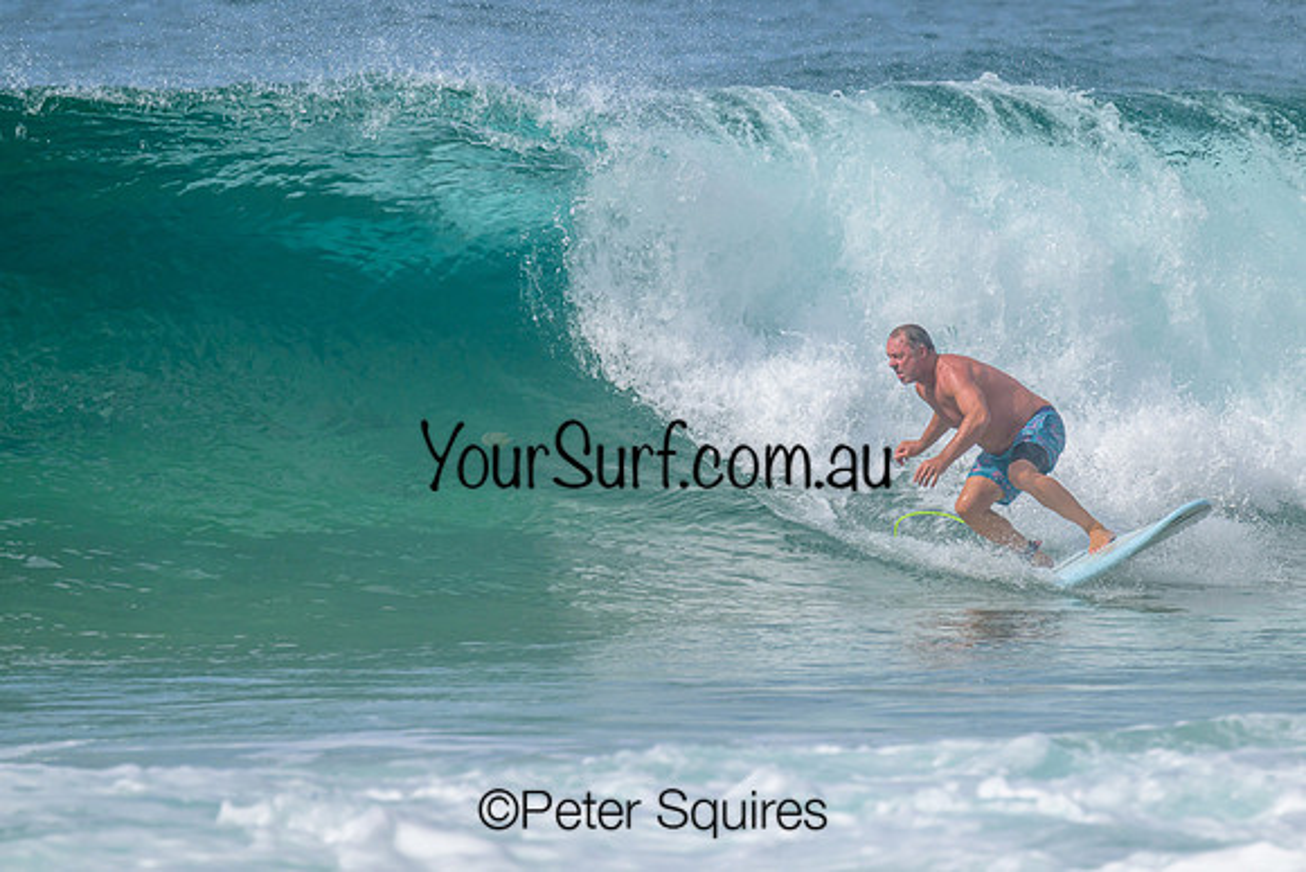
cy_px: 385
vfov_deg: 1.9
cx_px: 745
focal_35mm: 707
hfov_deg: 2.9
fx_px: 25662
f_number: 11
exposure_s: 1/2000
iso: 500
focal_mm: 620
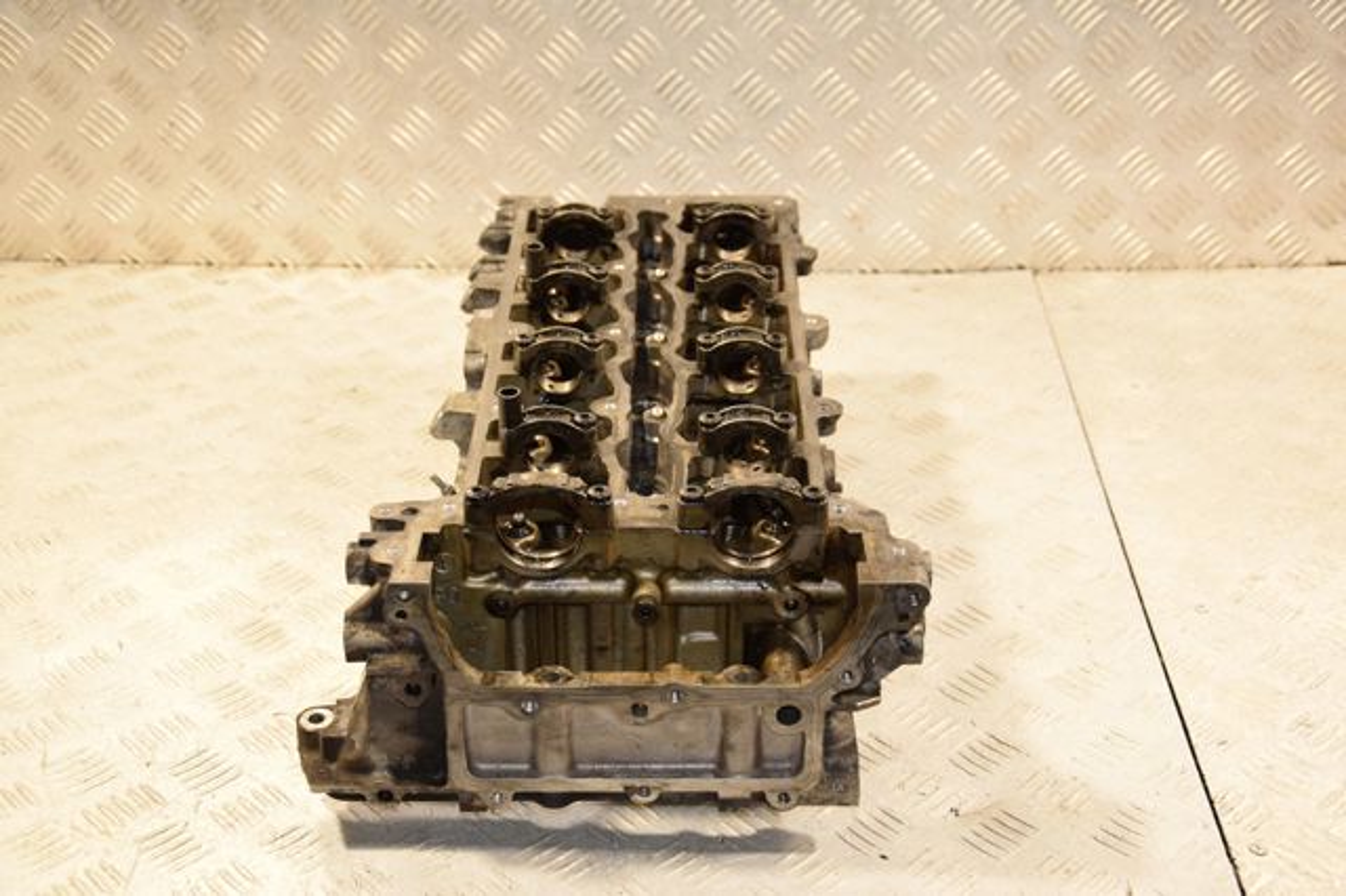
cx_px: 673
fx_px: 1906
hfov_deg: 38.9
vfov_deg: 26.5
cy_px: 448
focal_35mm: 51
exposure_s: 1/200
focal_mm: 34
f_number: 5
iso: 800
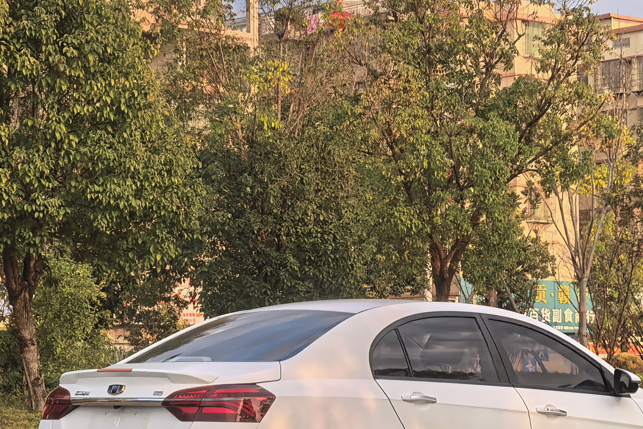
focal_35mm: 115
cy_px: 246
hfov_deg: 17.8
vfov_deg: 11.9
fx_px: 2054
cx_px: 378
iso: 160
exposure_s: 1/1374
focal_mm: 8.5
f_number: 2
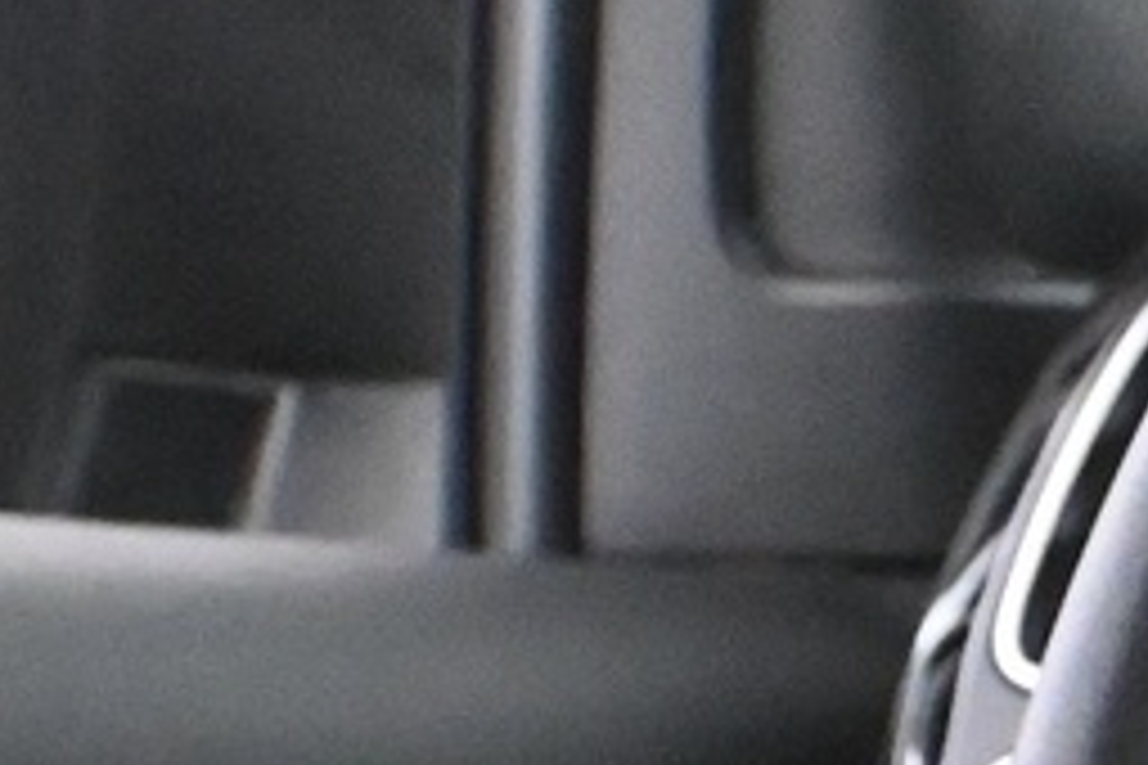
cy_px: 1107
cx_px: 2782
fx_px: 8514
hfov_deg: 7.2
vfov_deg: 5.1
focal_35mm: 267
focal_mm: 28
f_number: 4.5
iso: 11400
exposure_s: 1/60
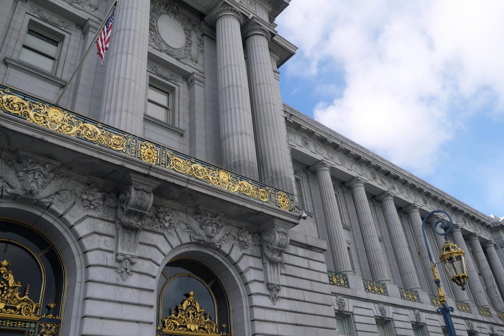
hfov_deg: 61.9
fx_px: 420
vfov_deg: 43.6
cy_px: 170
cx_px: 258
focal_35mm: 30
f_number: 7.1
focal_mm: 14
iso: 160
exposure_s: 1/320
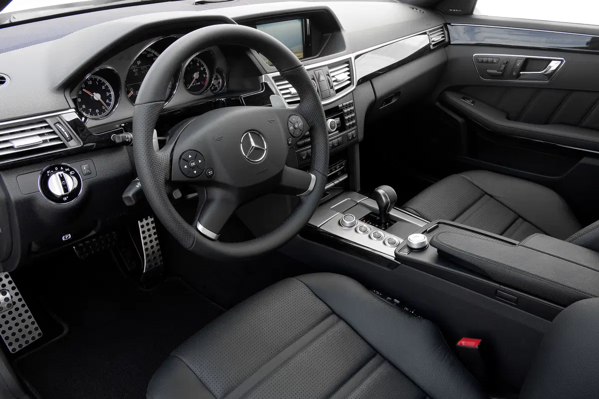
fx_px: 532
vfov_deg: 41.1
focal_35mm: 32
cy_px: 200
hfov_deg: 58.7
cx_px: 300
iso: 100
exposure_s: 1/4
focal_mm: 32
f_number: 16
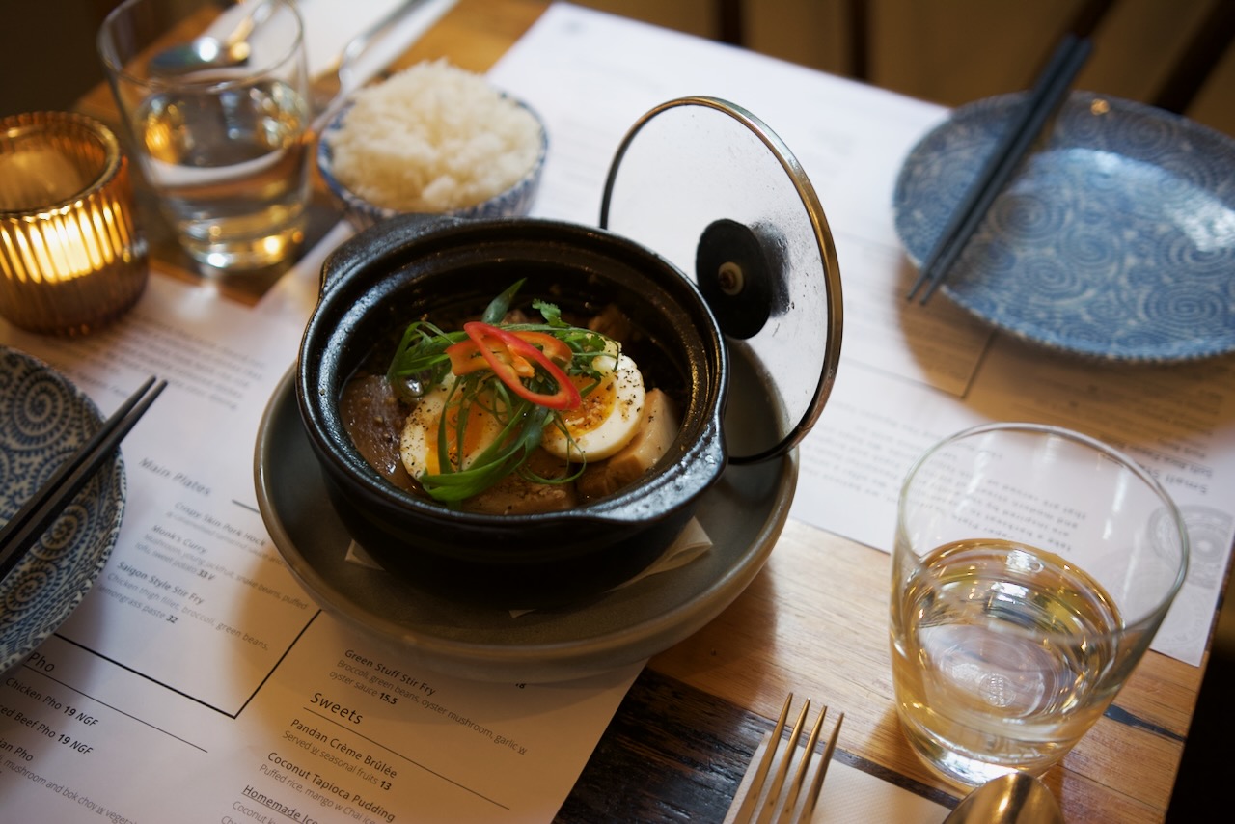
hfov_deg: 43.6
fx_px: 1544
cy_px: 412
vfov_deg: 29.9
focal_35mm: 45
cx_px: 618
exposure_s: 1/60
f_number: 1.8
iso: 1000
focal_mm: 30
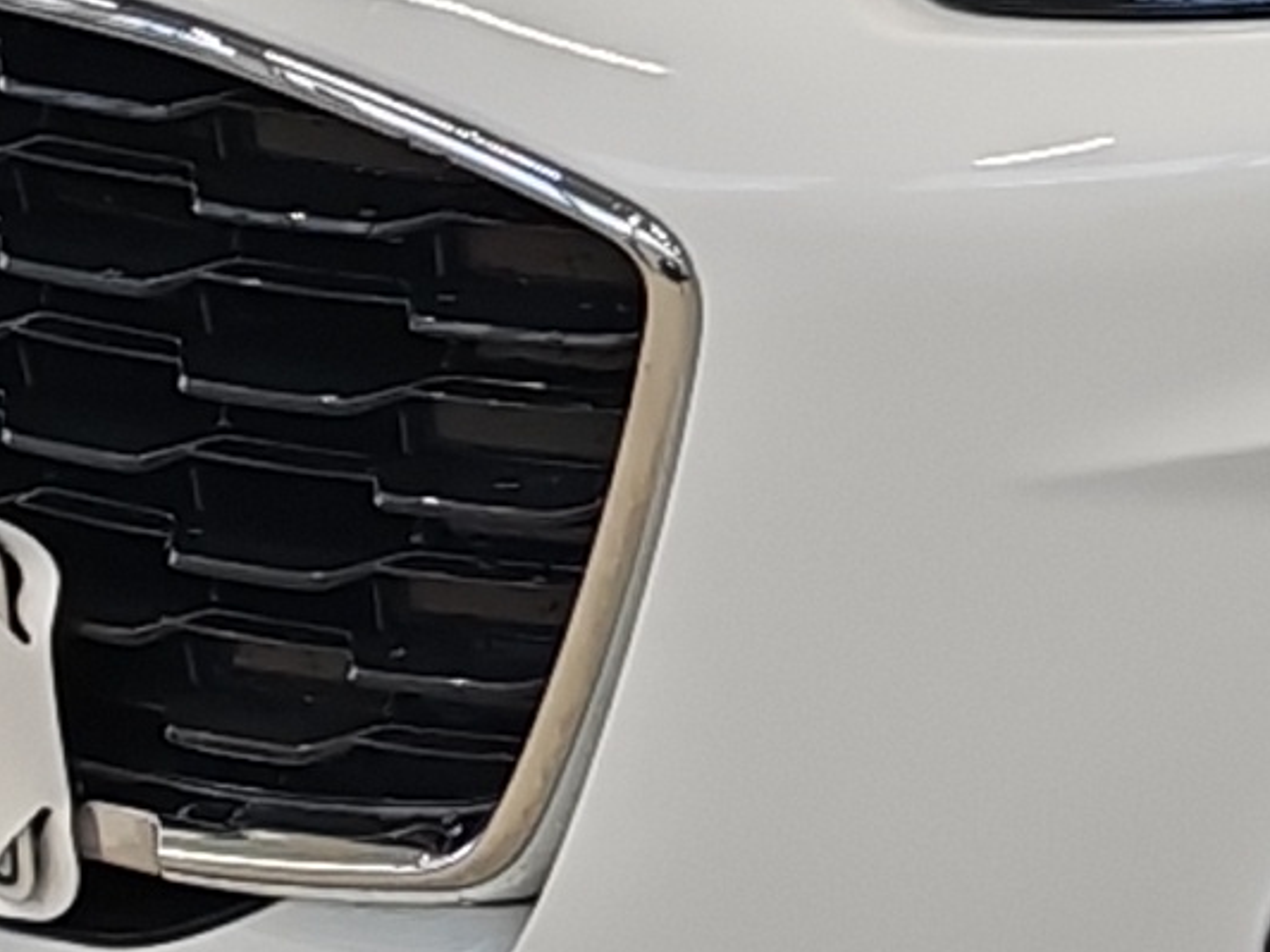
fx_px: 9319
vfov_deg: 5.8
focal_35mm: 254
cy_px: 131
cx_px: 2459
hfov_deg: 7.5
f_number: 1.9
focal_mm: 6.12
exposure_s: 1/100
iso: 320
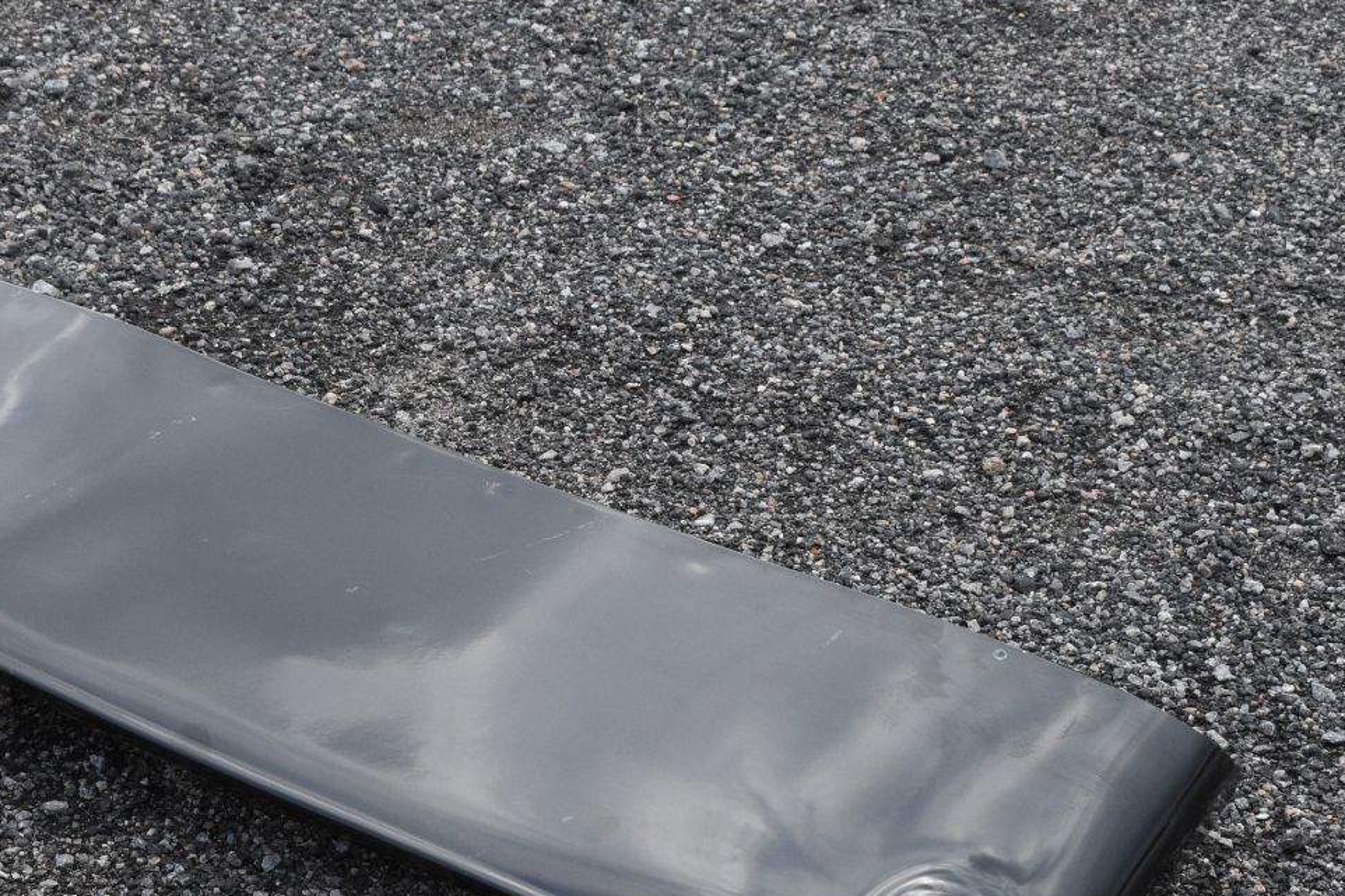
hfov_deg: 22.2
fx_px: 3399
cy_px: 601
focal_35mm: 91
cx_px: 400
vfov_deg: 15.0
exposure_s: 1/400
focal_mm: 38
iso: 1250
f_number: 10
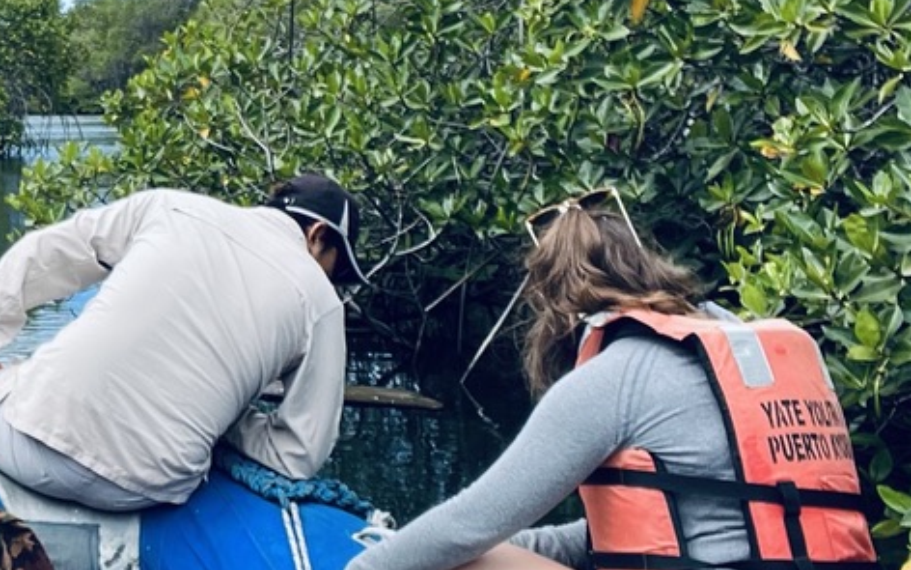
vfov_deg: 18.8
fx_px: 1713
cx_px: -27
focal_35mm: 69
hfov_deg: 27.8
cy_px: 203
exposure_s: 1/483
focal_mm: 2.71
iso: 32
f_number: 2.2
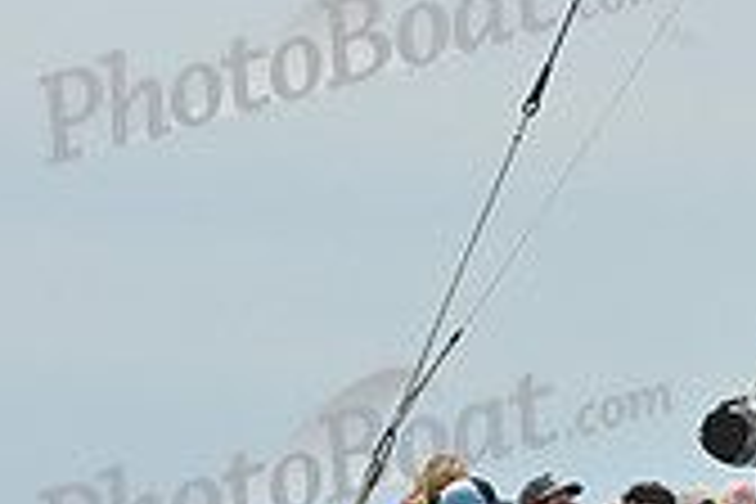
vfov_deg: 2.0
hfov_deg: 3.0
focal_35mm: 689
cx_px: 909
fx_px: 14468
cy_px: 632
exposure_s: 1/1000
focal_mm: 200
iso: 320
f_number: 11
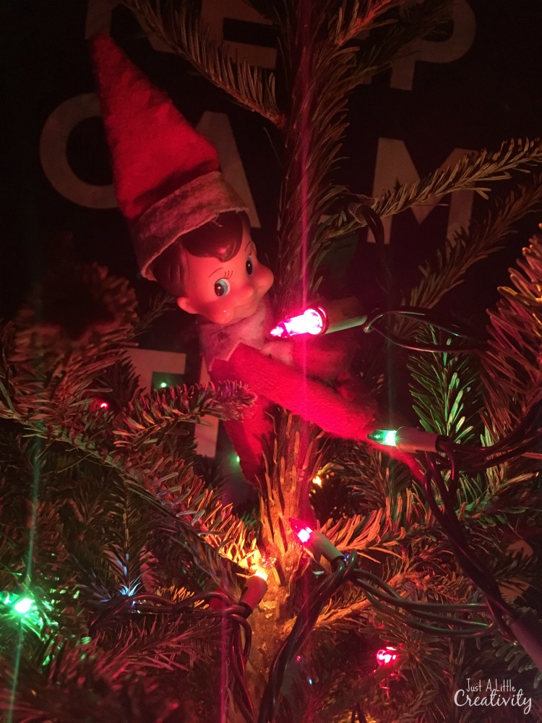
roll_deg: -6.2
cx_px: 271
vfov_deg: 61.7
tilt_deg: -2.5
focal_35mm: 29
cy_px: 362
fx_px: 605
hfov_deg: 48.2
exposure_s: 1/15
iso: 250
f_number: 2.2
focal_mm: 4.15
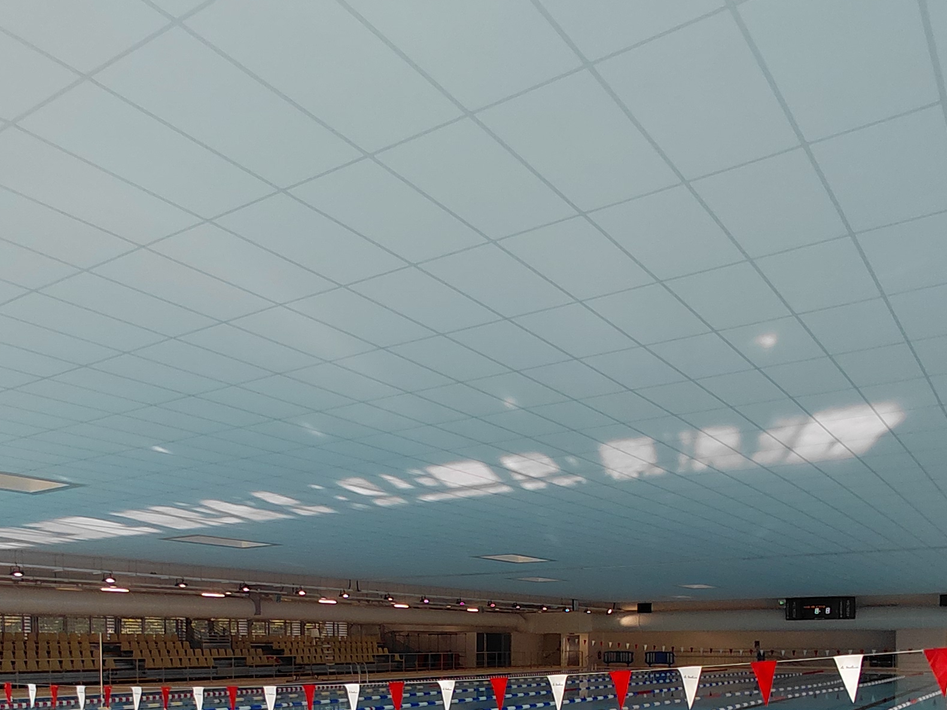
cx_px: 422
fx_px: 903
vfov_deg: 39.0
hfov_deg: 55.2
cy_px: 676
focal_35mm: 33
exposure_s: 1/313
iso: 40
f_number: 2.2
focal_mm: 1.64
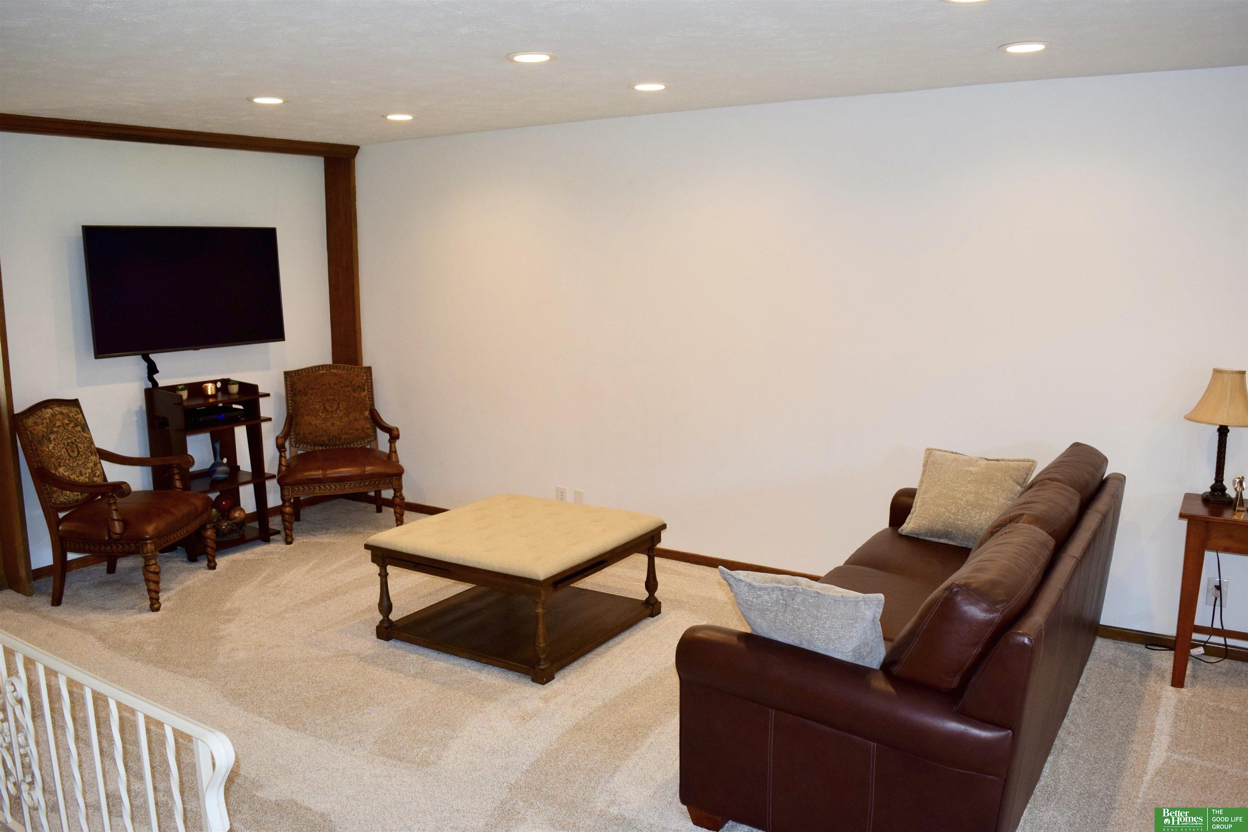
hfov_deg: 67.4
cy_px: 416
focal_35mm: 27
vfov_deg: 47.9
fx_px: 936
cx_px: 624
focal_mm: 18
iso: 800
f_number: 5
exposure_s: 1/100
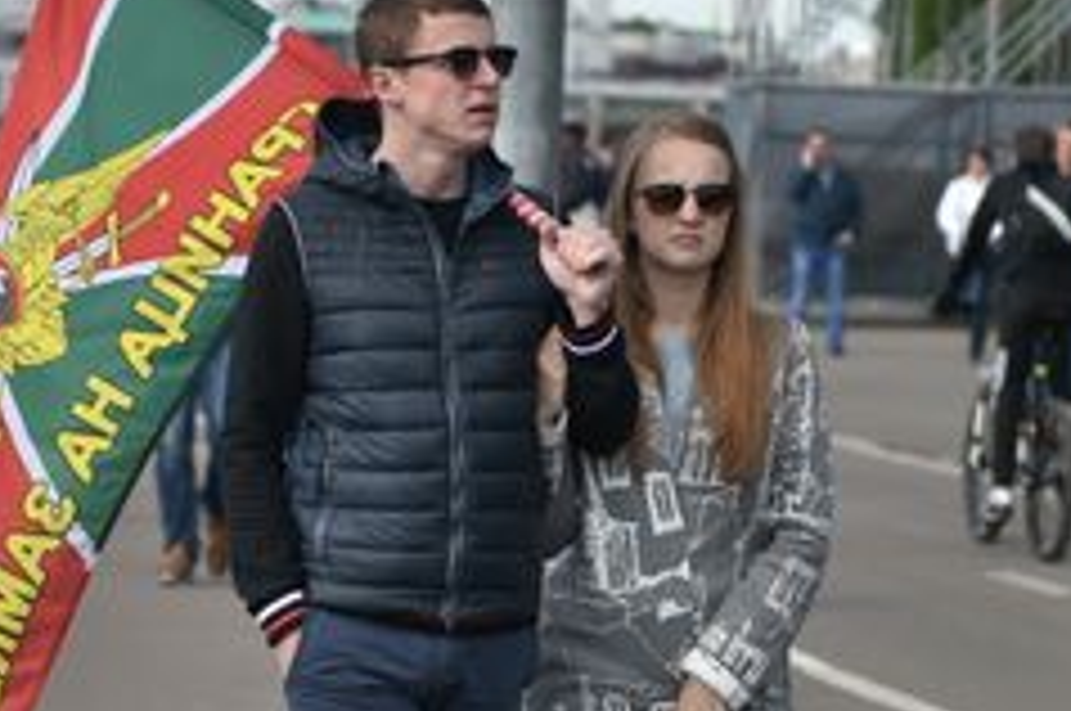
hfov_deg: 10.0
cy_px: 436
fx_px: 6120
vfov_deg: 6.6
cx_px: 328
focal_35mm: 206
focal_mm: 70
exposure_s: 1/6400
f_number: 2.8
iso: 250
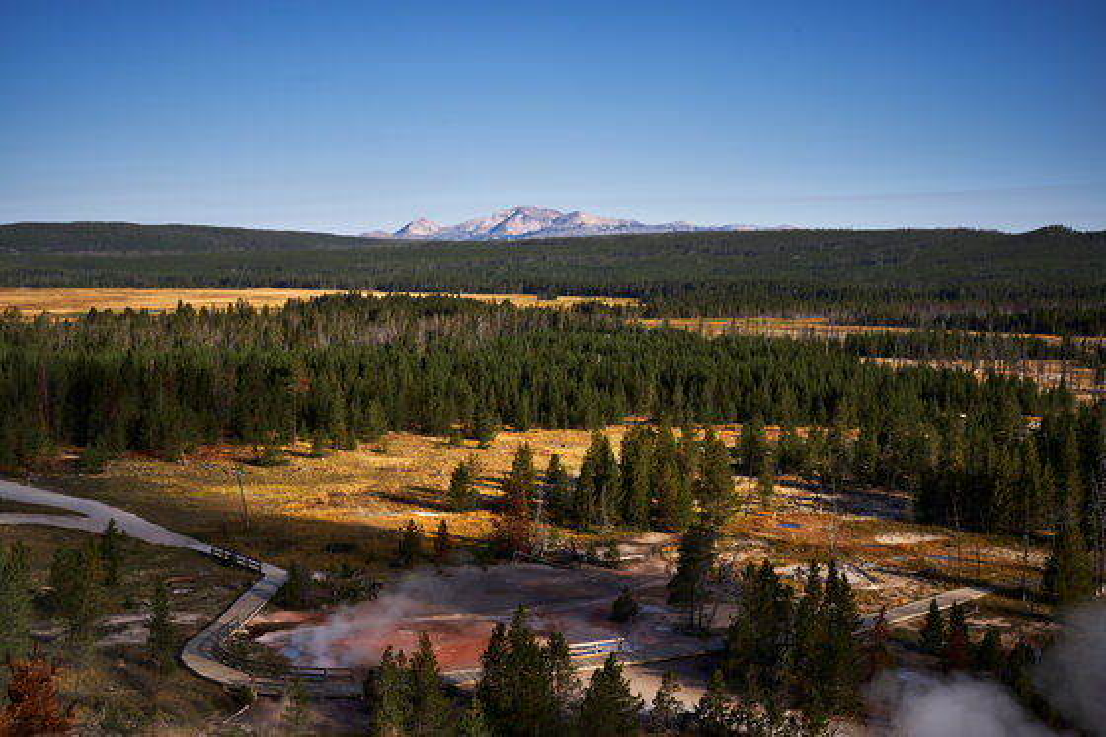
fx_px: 1228
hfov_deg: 48.5
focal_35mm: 40
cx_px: 553
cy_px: 368
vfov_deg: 33.4
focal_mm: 40
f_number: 13
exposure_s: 1/125
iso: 100
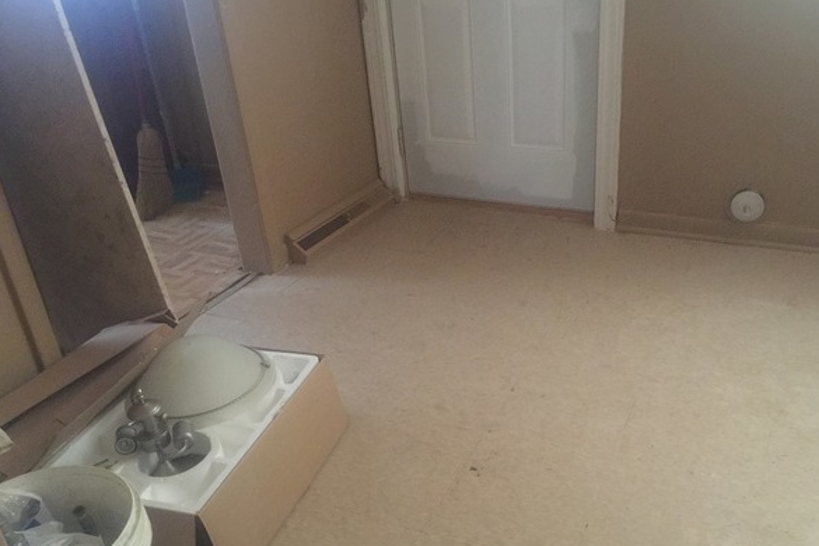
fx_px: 751
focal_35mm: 33
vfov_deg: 39.9
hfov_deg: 57.1
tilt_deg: -28.7
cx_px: 444
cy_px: 316
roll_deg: +5.0
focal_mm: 4.15
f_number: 2.2
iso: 125
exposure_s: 1/4
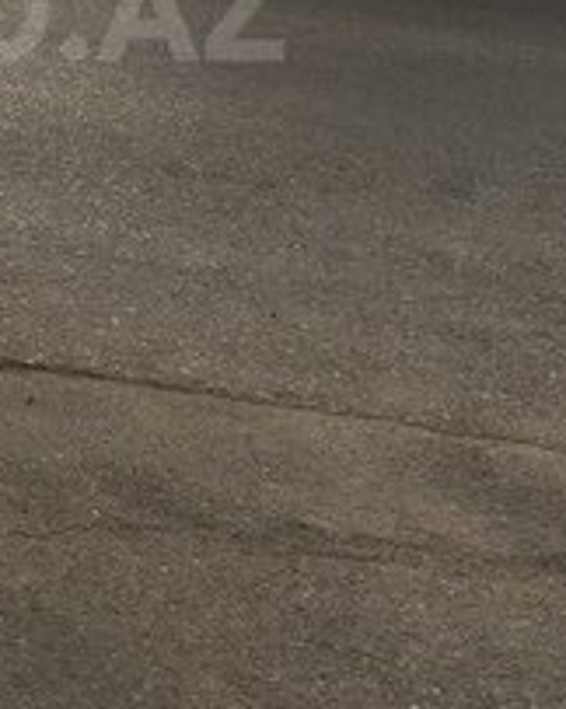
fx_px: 1929
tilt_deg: -12.5
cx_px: -73
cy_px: 9
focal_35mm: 92
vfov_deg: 20.2
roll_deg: -6.5
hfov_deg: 16.2
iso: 32
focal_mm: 4.15
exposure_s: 1/210
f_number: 2.2
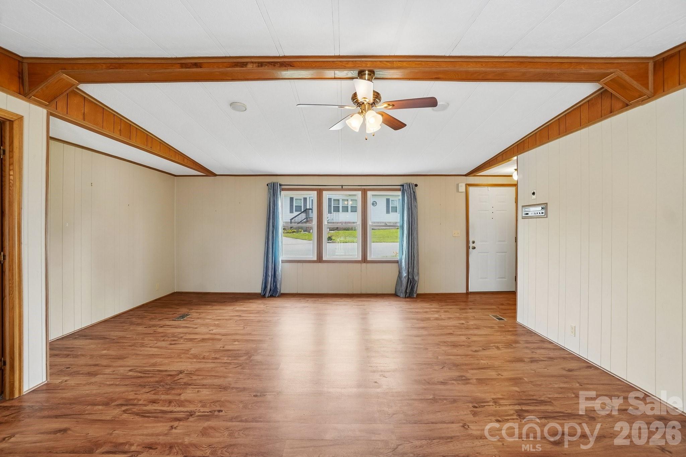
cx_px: 343
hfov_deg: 100.4
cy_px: 228
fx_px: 286
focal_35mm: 15
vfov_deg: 77.3
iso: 320
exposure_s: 1/30
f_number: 8
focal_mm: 10
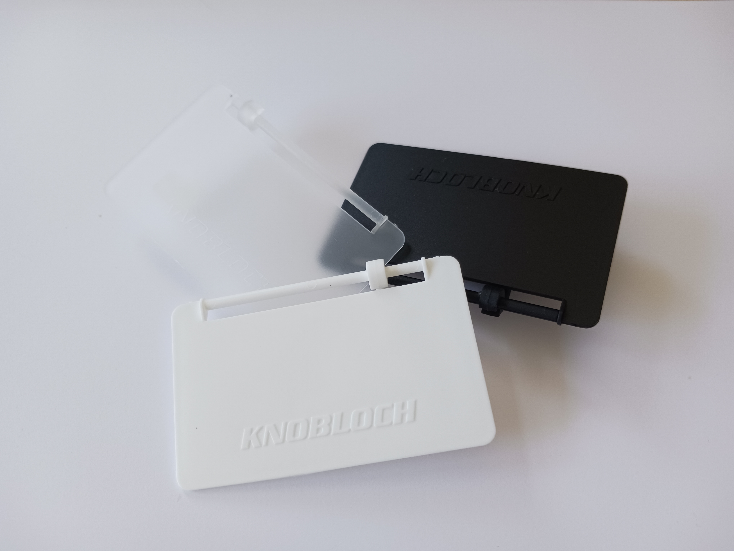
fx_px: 573
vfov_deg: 51.4
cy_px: 276
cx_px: 367
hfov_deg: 65.3
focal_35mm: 27
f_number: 1.8
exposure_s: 1/50
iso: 200
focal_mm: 4
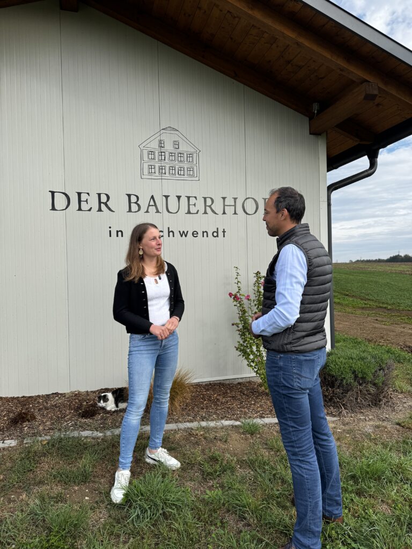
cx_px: 206
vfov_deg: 71.6
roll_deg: +1.6
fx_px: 381
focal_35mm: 24
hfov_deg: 56.8
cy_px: 274
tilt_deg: +1.0
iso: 80
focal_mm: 6.76
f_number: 1.78
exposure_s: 1/2252
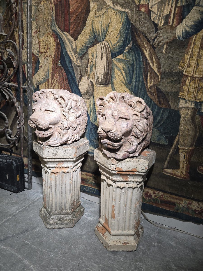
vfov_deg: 73.9
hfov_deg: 58.9
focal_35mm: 23
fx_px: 180
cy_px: 136
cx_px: 102
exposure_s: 1/57.5
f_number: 1.7
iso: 160
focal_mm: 6.3
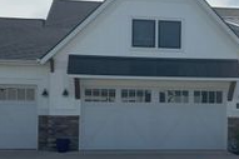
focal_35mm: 79
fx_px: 524
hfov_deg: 25.3
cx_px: 189
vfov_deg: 17.2
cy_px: 110
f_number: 1.8
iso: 20
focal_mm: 3
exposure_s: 1/4785
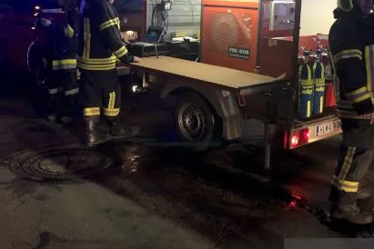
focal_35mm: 46
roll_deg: +0.6
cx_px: 207
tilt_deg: -6.0
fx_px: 478
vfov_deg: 28.7
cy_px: 56
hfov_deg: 42.7
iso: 100
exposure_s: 1/10
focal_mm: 4
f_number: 1.8
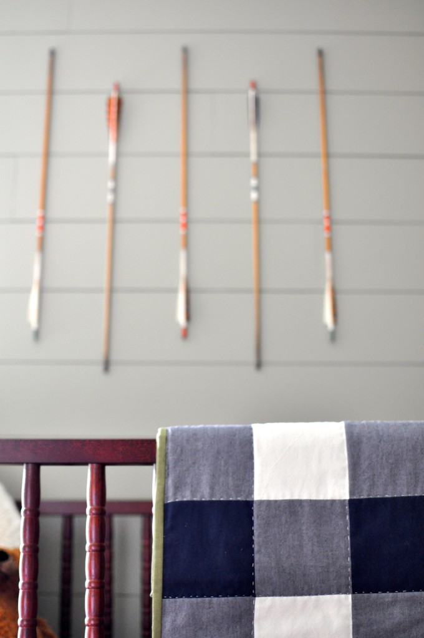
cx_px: 212
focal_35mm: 52
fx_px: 930
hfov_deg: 25.7
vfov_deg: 37.9
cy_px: 319
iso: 1000
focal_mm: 35
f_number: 2.5
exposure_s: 1/25
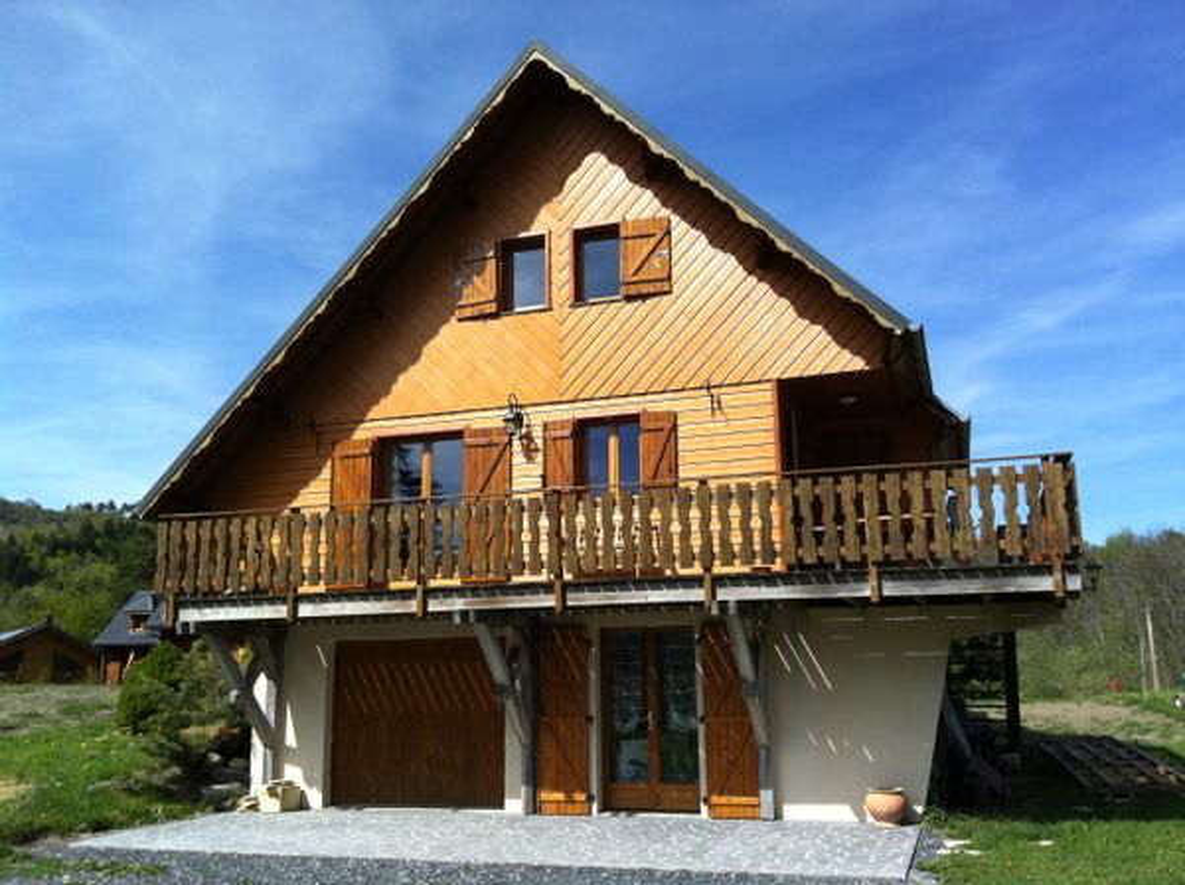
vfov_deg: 40.6
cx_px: 592
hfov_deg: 52.7
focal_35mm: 35
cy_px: 442
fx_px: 1196
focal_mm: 3.85
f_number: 2.8
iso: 80
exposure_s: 1/1298
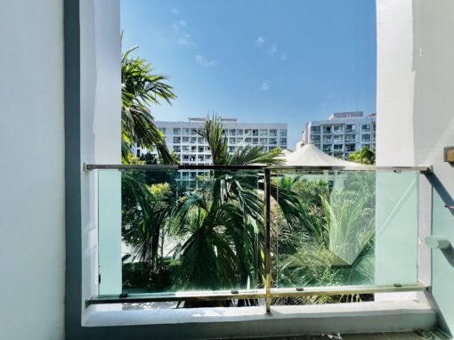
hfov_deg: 106.2
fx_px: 170
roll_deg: +0.4
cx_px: 227
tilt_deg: -0.3
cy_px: 170
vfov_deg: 89.9
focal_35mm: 13
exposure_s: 1/752
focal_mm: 1.57
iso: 32
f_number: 1.8
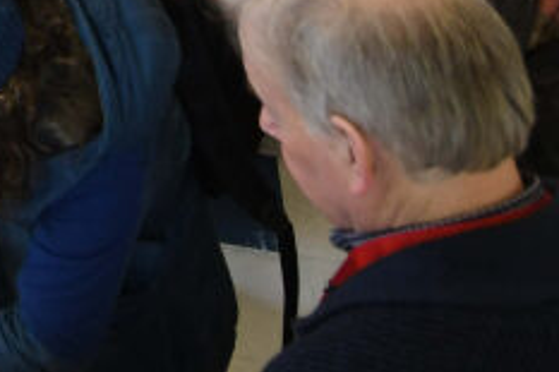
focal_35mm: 94
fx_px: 1459
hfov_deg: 18.4
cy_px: -574
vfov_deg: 11.5
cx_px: -360
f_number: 4
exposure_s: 1/80
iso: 1000
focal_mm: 12
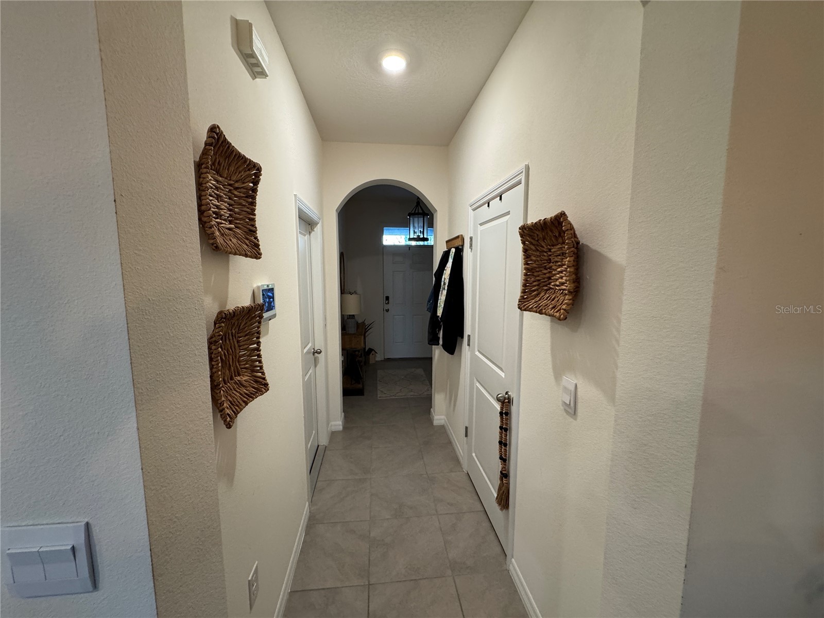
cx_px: 412
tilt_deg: -6.0
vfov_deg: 85.7
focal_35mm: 14
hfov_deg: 102.1
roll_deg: +0.2
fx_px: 333
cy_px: 309
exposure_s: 1/60
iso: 250
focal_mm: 2.22
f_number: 2.2
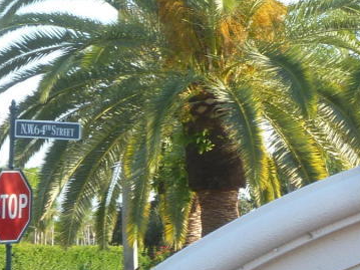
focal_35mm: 190
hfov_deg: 10.0
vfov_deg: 7.8
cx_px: 584
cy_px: 304
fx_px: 1975
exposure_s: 1/125
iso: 80
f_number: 3.9
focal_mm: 9
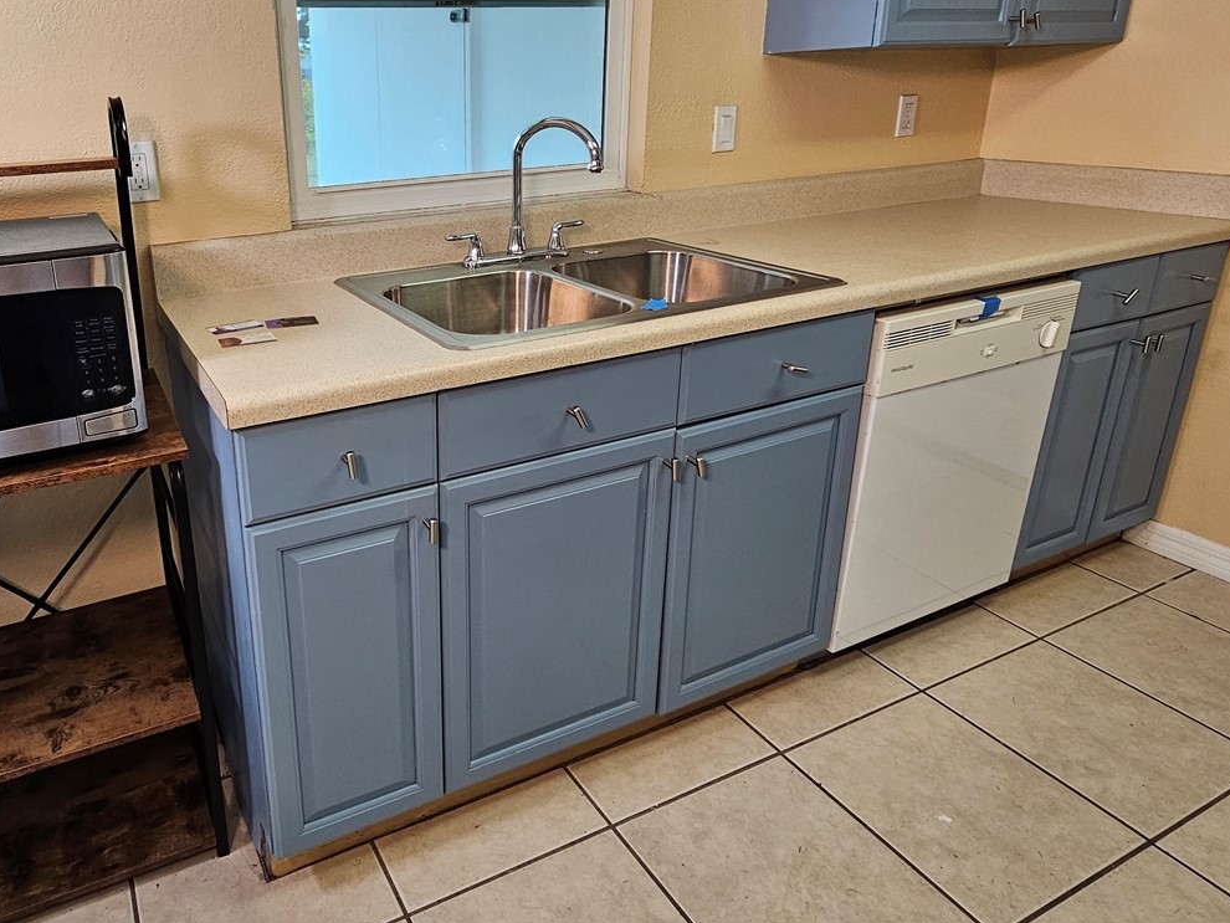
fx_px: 746
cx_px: 394
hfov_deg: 76.1
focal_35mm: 21
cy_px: 319
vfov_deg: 62.1
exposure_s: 1/60
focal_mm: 2.2
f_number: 2.2
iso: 100
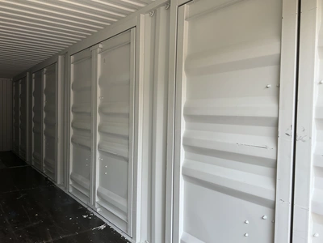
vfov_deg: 48.2
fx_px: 271
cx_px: 162
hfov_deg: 61.7
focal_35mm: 29
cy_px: 122
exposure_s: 1/122
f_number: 1.8
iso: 20
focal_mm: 3
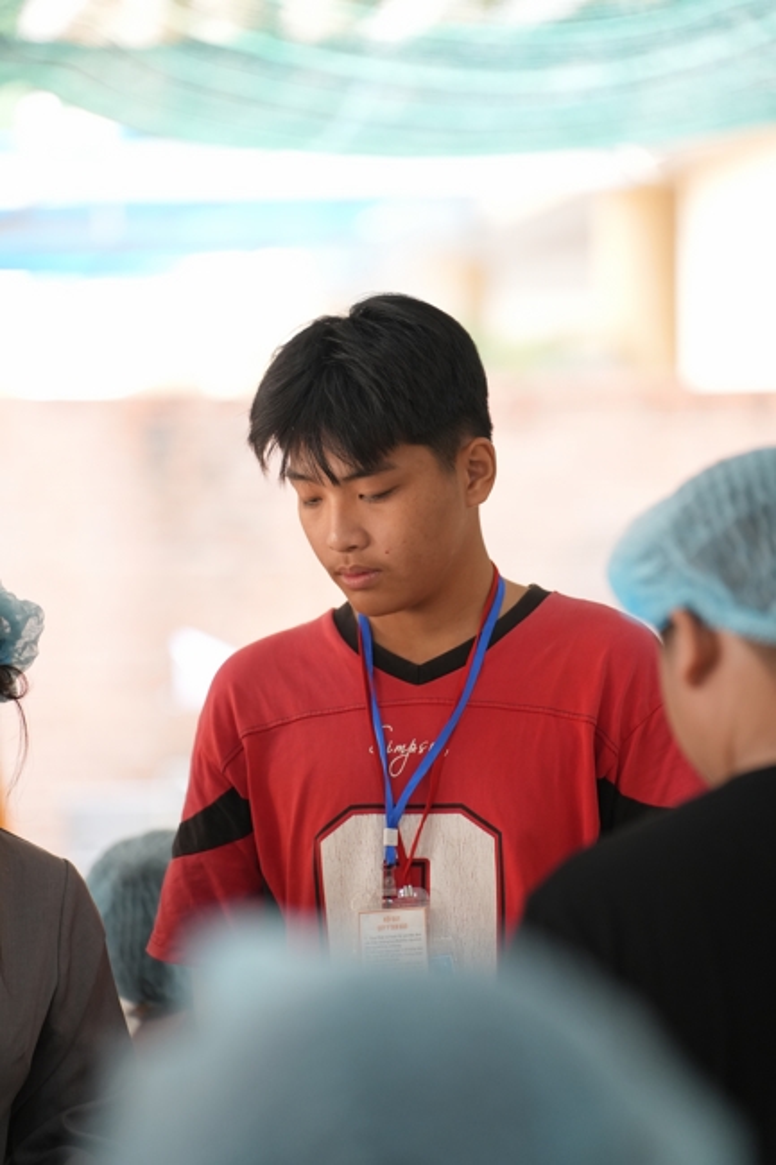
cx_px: 388
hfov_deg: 9.1
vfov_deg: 13.7
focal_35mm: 150
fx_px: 4852
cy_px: 582
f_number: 2.8
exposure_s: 1/250
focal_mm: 150
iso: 2000
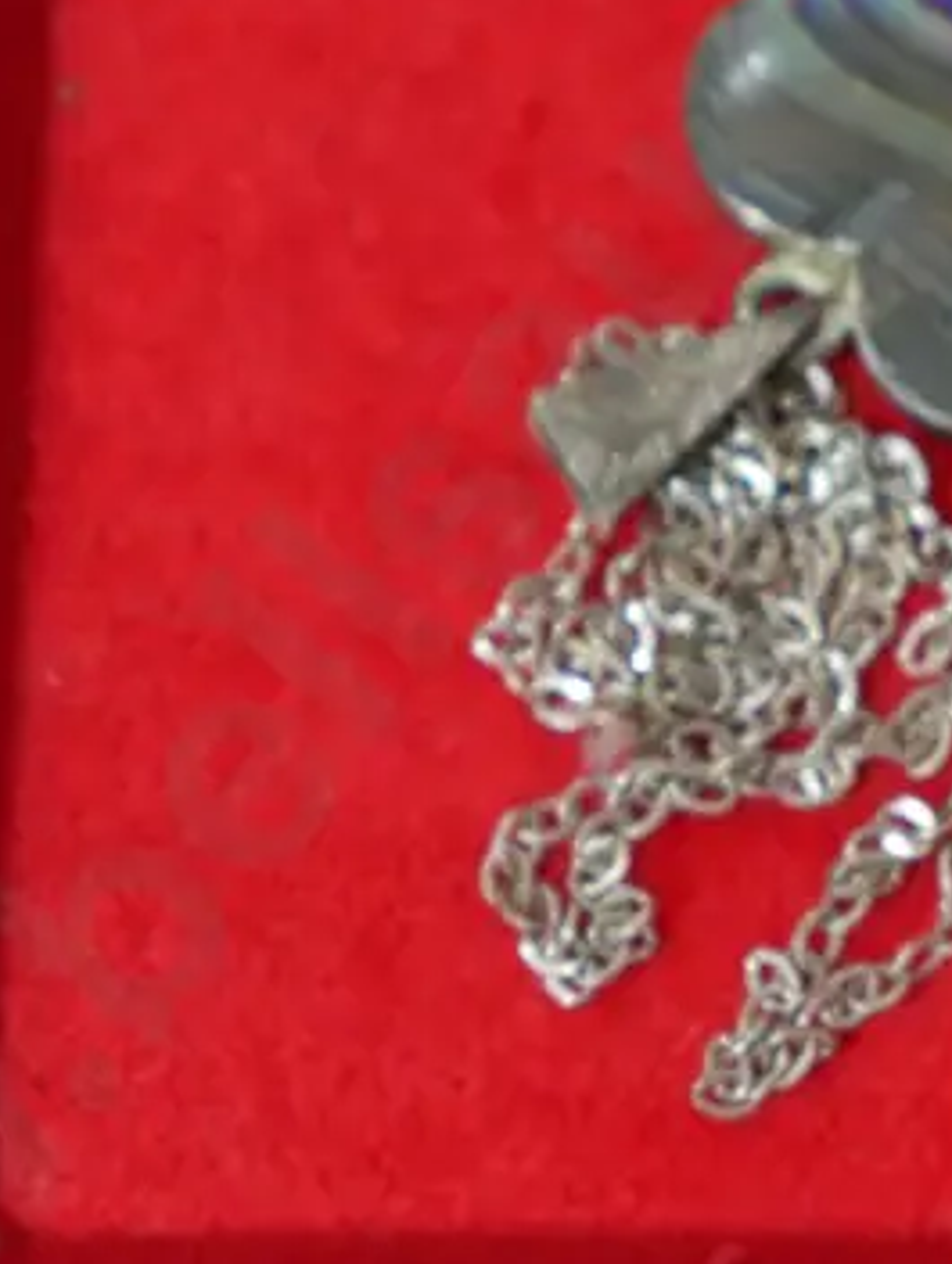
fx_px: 7865
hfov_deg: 6.9
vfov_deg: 9.2
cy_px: 208
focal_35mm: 215
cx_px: 677
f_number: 5.5
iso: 1000
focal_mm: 37
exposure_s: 1/80
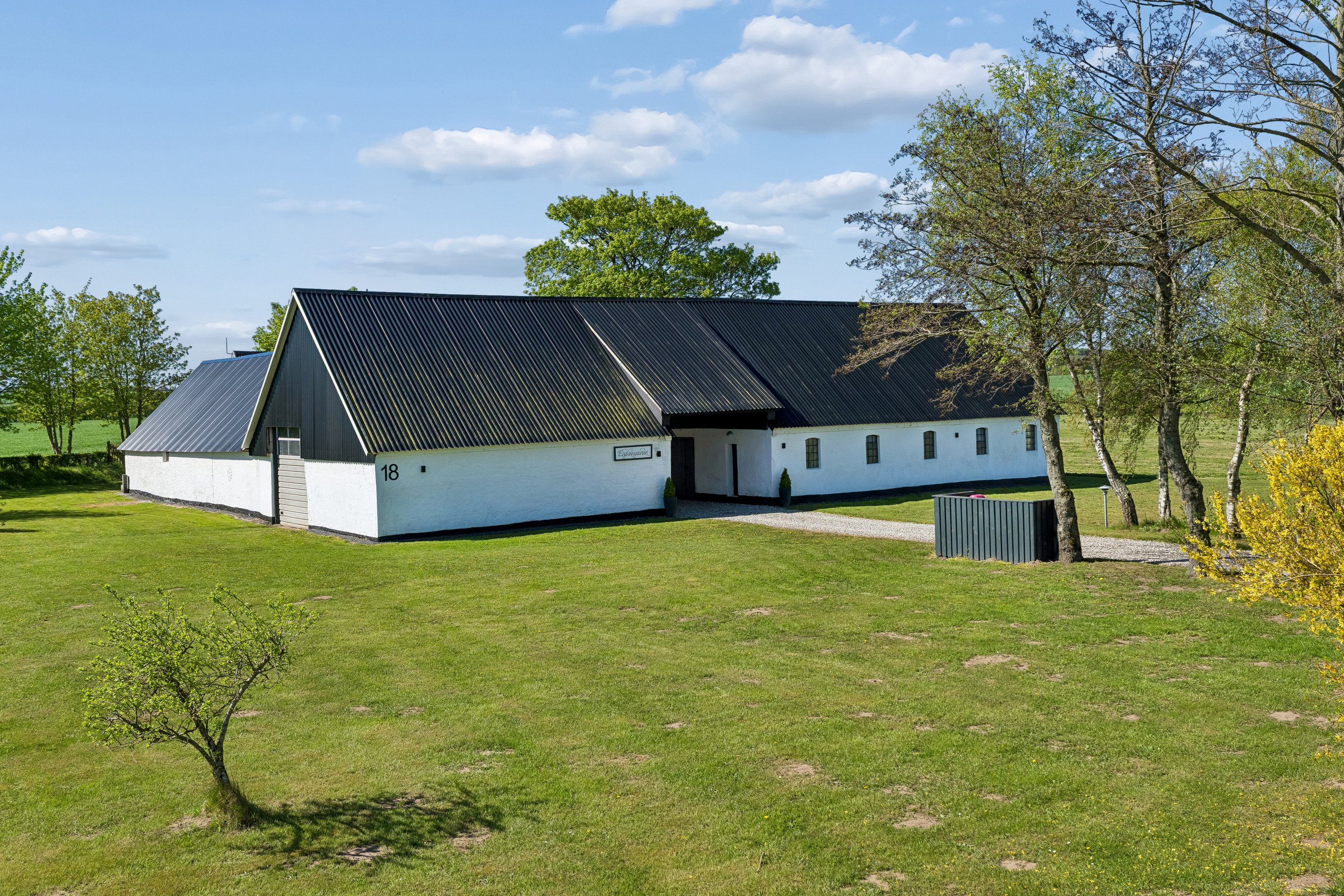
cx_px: 683
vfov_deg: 38.9
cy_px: 432
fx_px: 1269
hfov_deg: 55.8
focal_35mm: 34
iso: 400
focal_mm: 31
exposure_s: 1/2500
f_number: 5.6
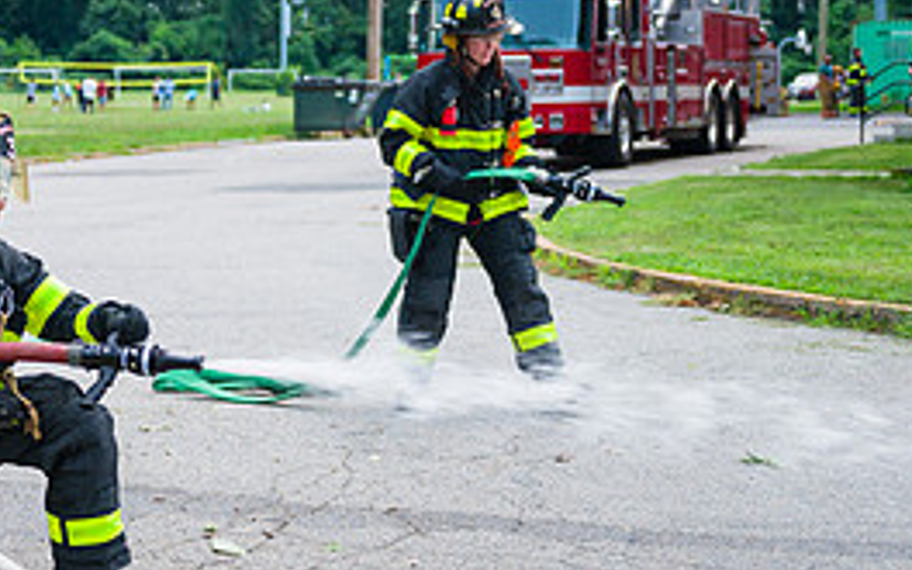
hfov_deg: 21.4
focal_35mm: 94
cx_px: 31
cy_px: 245
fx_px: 2336
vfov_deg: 13.9
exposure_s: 1/200
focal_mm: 42
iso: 1000
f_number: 3.2
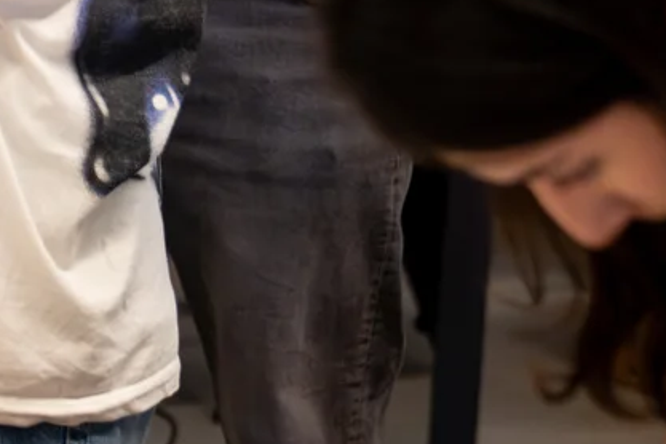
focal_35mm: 184
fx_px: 3404
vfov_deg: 7.3
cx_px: -428
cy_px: -252
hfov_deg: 10.7
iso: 4000
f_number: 2.8
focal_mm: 48
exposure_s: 1/200
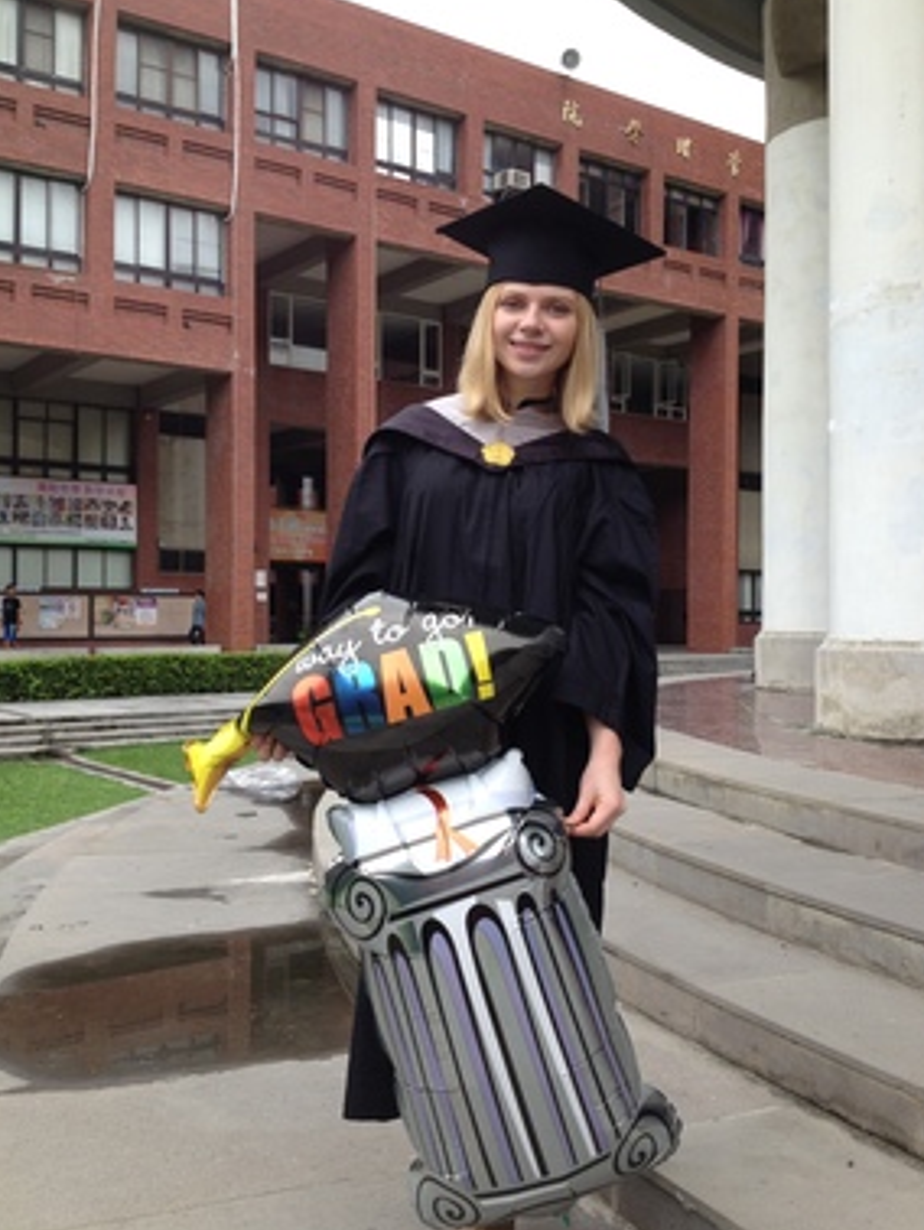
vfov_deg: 50.1
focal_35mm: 37
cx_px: 472
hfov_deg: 38.7
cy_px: 602
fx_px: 1315
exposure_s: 1/563
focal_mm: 4.28
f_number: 2.4
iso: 50
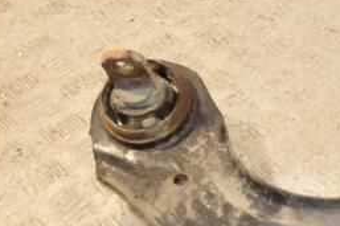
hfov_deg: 21.2
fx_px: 859
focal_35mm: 91
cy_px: 120
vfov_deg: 15.0
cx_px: 382
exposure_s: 1/200
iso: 800
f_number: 5
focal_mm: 26
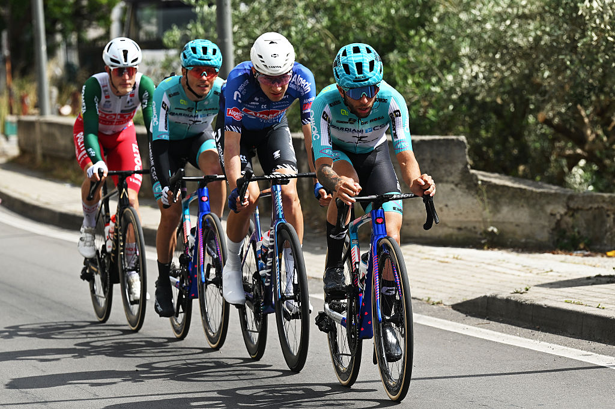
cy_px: 204
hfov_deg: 8.1
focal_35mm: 255
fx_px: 4355
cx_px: 308
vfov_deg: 5.4
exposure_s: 1/2000
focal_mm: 170
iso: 250
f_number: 5.6
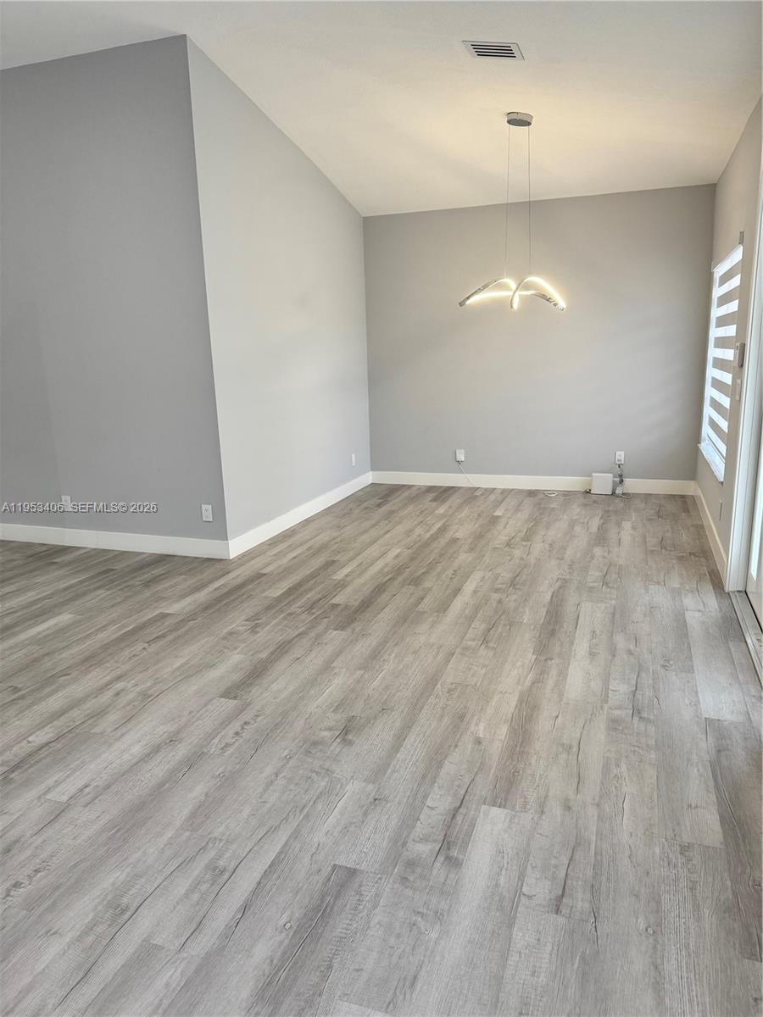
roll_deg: +2.0
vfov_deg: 71.6
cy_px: 508
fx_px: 705
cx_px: 382
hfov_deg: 56.8
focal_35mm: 24
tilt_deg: -13.6
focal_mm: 6.76
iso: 200
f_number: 1.78
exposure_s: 1/120
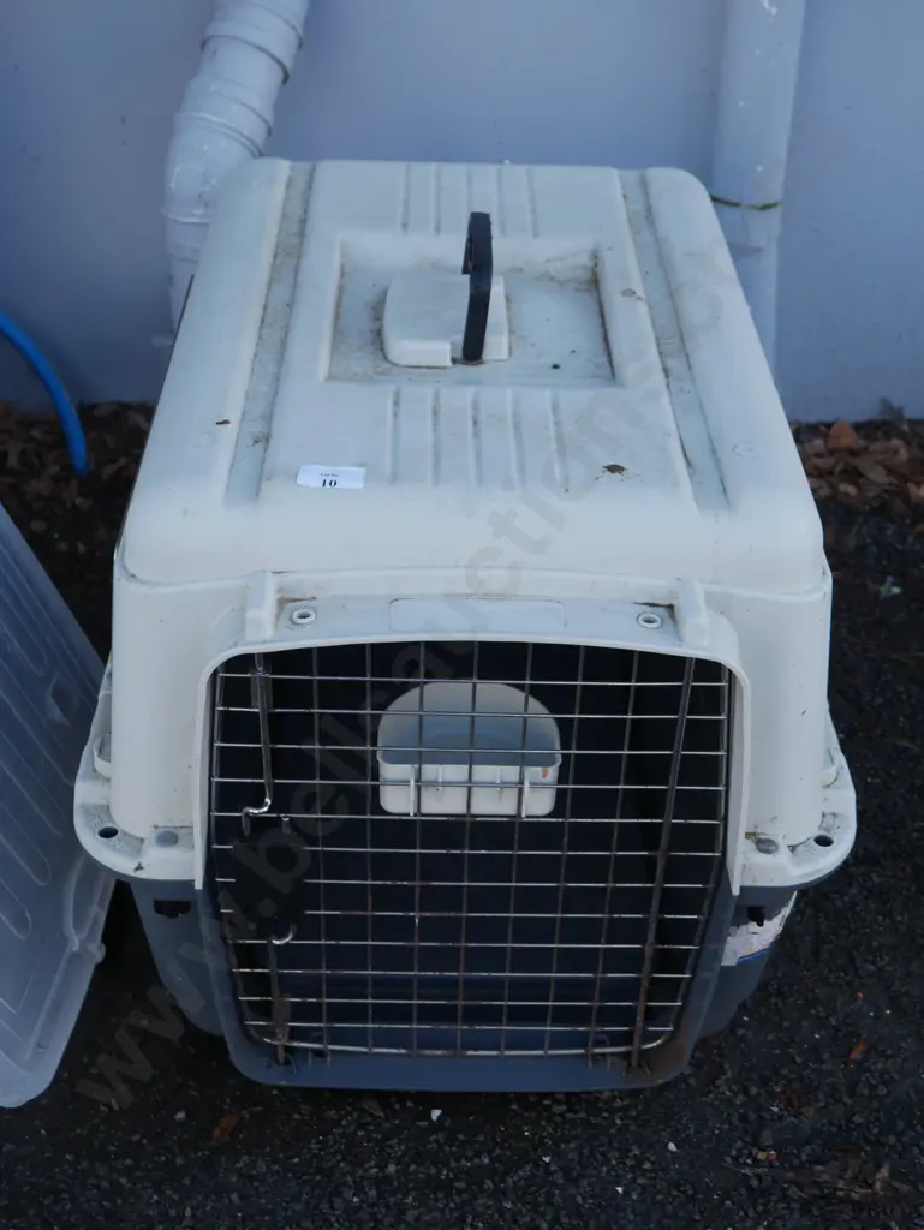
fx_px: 1636
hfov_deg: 31.5
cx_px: 462
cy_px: 615
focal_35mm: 46
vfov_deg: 41.2
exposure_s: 1/100
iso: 200
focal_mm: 23
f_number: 5.1
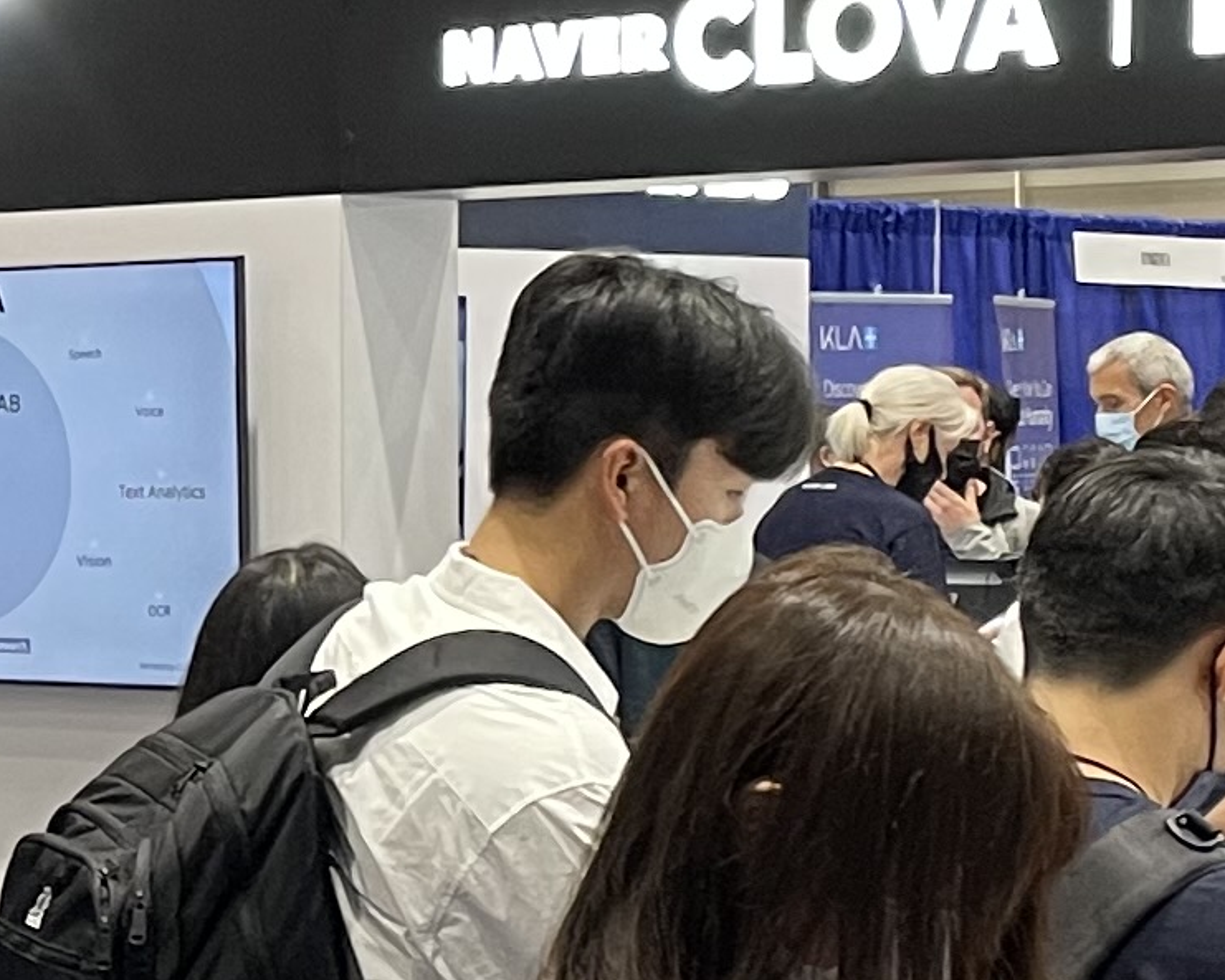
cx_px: -256
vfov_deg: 11.2
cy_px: 511
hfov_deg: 13.6
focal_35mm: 138
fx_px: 5004
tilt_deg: -0.7
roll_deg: +1.3
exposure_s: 1/60
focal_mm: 4.2
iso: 200
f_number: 1.6
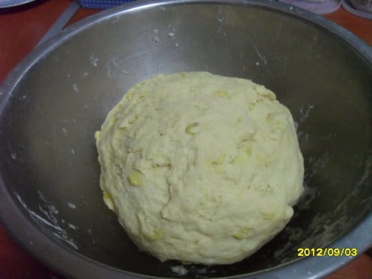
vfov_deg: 40.7
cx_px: 186
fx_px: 376
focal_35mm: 35
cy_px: 140
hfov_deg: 52.6
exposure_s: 1/20
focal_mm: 6.2
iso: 400
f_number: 2.8
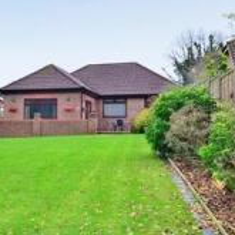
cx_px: -23
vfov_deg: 26.2
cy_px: 136
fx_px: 504
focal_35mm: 66
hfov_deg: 24.5
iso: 400
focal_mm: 13
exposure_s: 1/25
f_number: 6.3
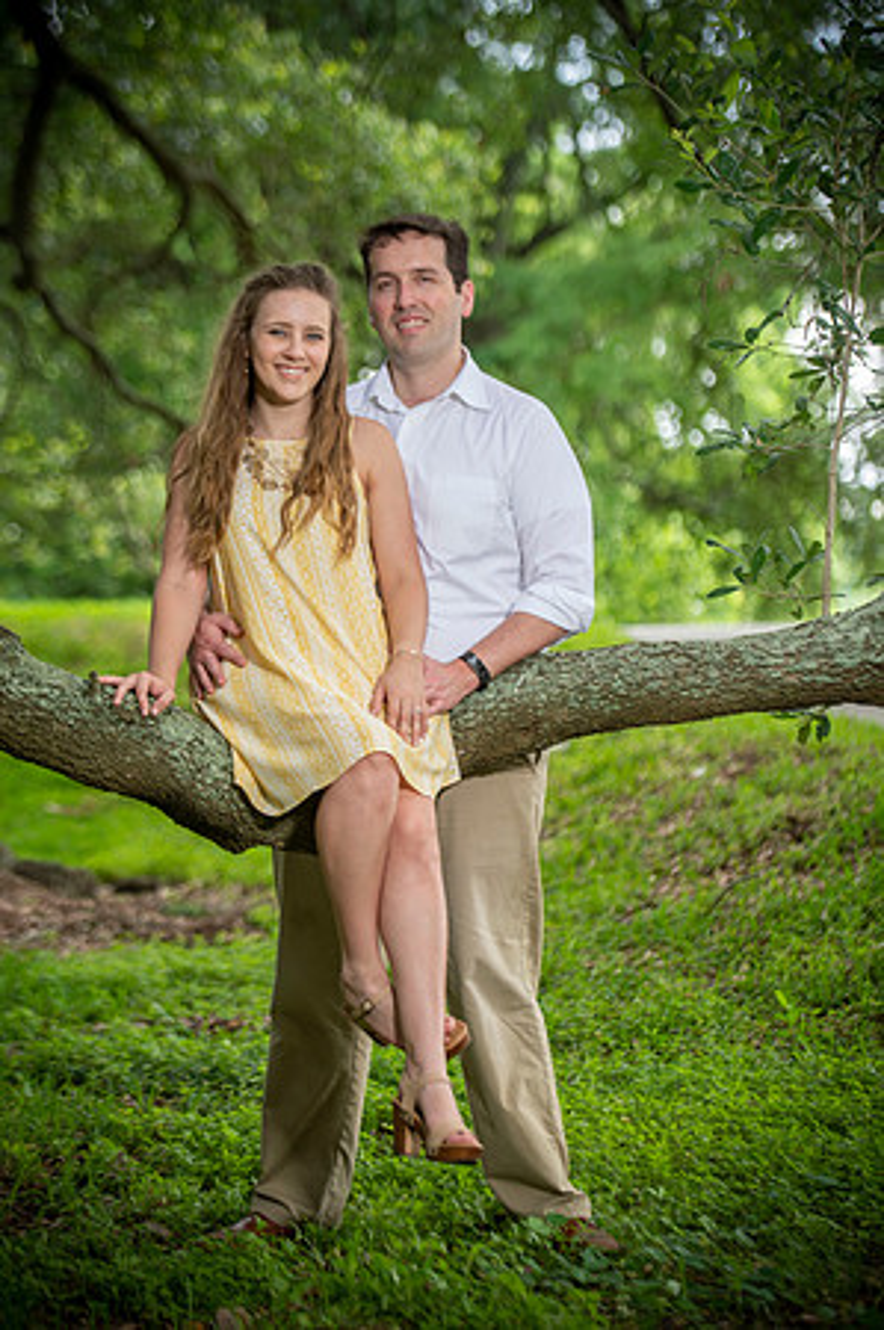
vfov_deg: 21.5
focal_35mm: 95
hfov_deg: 14.4
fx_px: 3507
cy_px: 665
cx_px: 442
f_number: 2.8
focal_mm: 95
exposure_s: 1/100
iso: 125
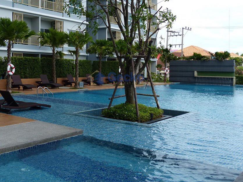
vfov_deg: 36.8
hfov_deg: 47.8
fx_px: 274
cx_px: 116
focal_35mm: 39
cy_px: 78
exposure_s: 1/400
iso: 100
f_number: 4
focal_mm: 5.9
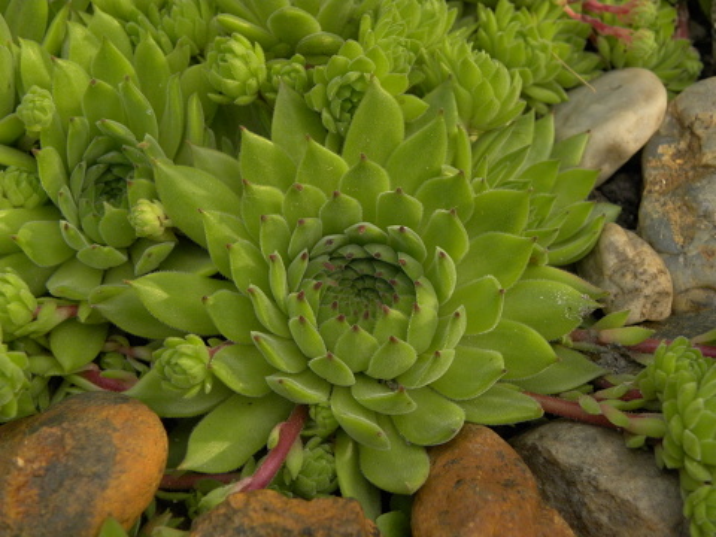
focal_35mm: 66
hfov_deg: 29.4
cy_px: 268
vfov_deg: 22.3
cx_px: 358
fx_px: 1365
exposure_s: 1/160
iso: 200
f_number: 3.5
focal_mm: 11.8
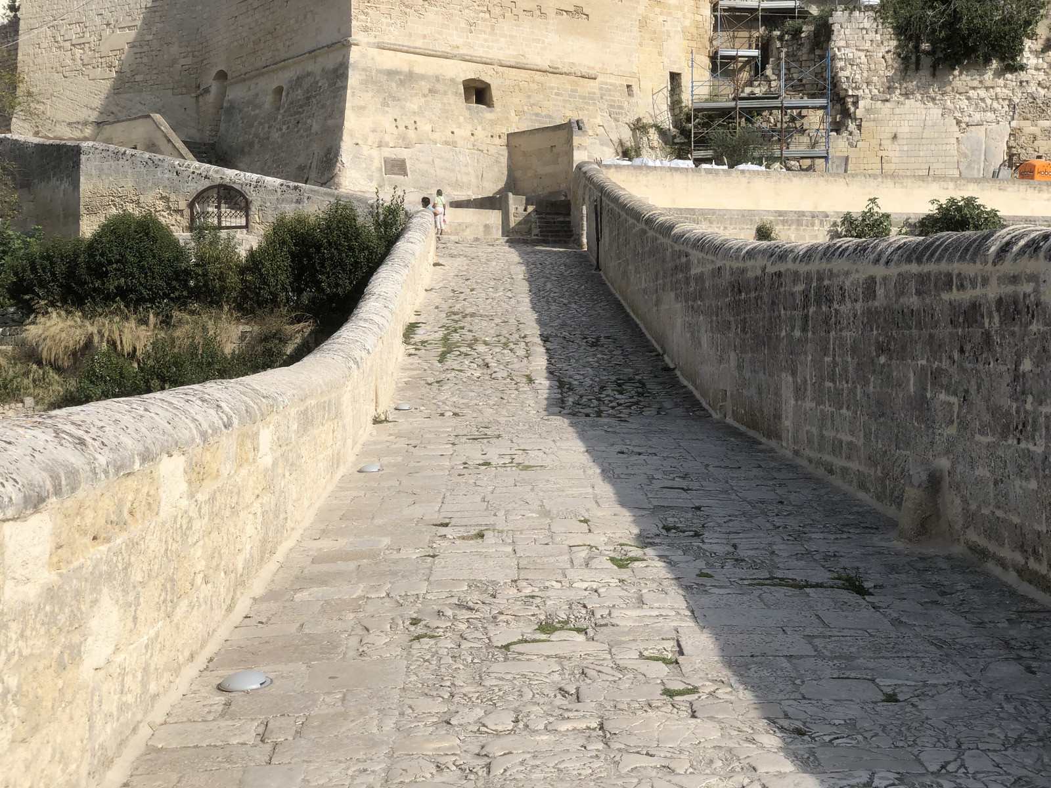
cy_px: 394
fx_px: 1579
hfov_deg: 36.8
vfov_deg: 28.0
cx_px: 526
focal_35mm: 52
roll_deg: +0.9
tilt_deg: -1.9
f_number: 2.4
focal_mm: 6
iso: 16
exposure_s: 1/1389
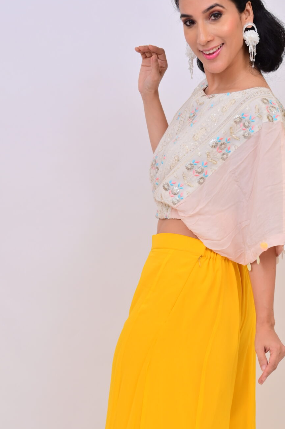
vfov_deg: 27.5
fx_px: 868
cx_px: 196
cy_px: 294
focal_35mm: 73
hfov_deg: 18.6
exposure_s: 1/125
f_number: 5
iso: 200
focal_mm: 37
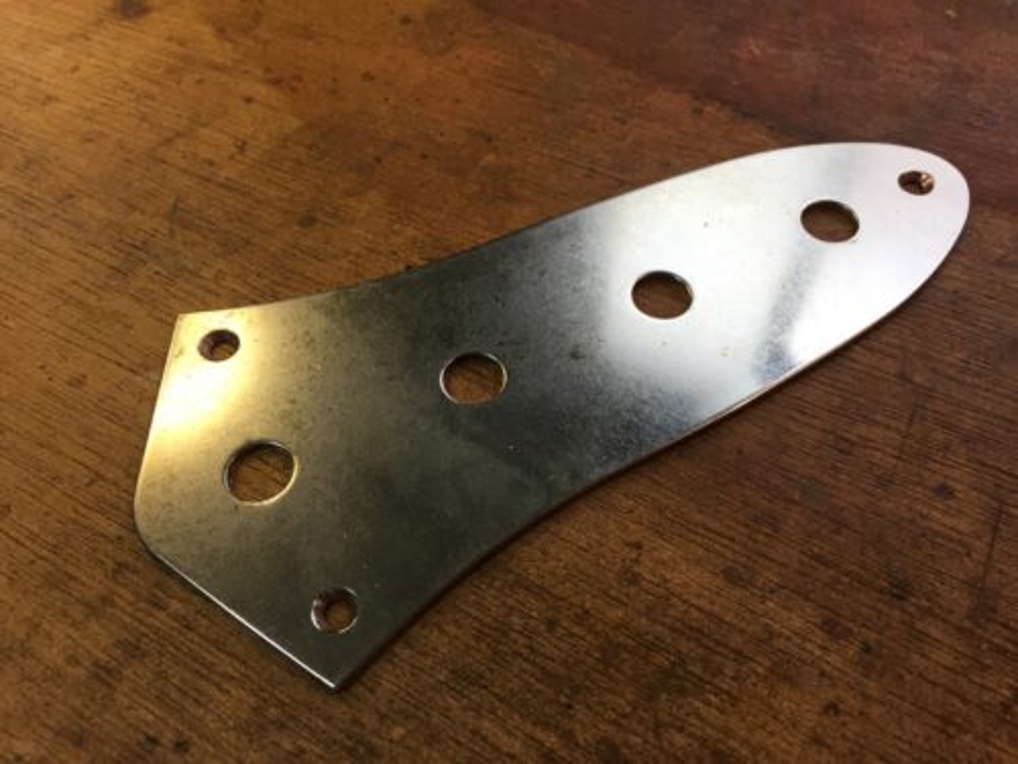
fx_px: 853
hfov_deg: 61.7
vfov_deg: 48.2
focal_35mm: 29
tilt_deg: -56.9
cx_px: 509
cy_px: 382
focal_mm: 4.15
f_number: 2.2
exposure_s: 1/40
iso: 32
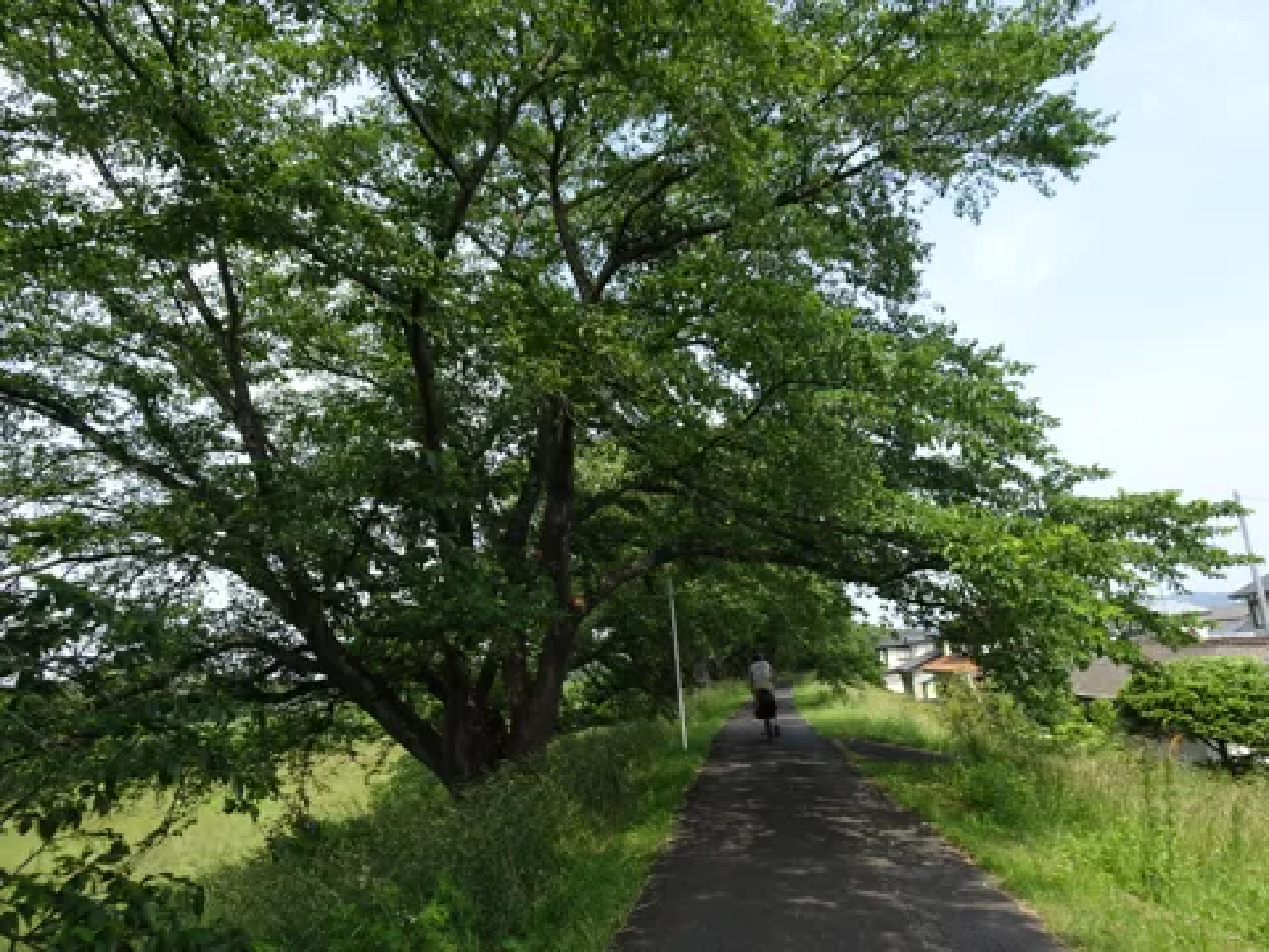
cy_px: 476
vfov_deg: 56.8
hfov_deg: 71.6
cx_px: 634
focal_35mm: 24
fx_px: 880
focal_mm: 4.1
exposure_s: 1/500
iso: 80
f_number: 3.5
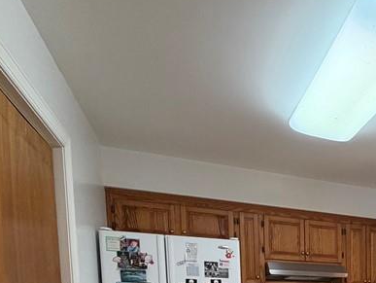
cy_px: 344
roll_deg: -0.3
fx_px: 402
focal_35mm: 37
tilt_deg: -5.4
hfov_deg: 40.4
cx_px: 415
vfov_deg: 31.9
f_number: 2.2
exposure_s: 1/60
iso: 200
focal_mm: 2.22
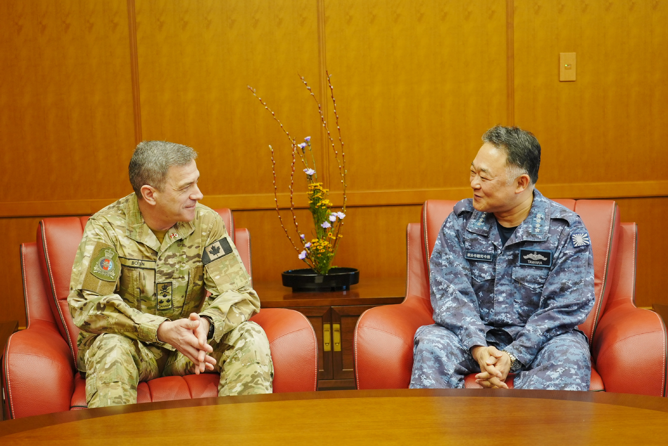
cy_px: 223
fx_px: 910
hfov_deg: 40.3
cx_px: 334
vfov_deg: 27.6
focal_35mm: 49
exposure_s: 1/250
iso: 1600
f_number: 4
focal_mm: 49
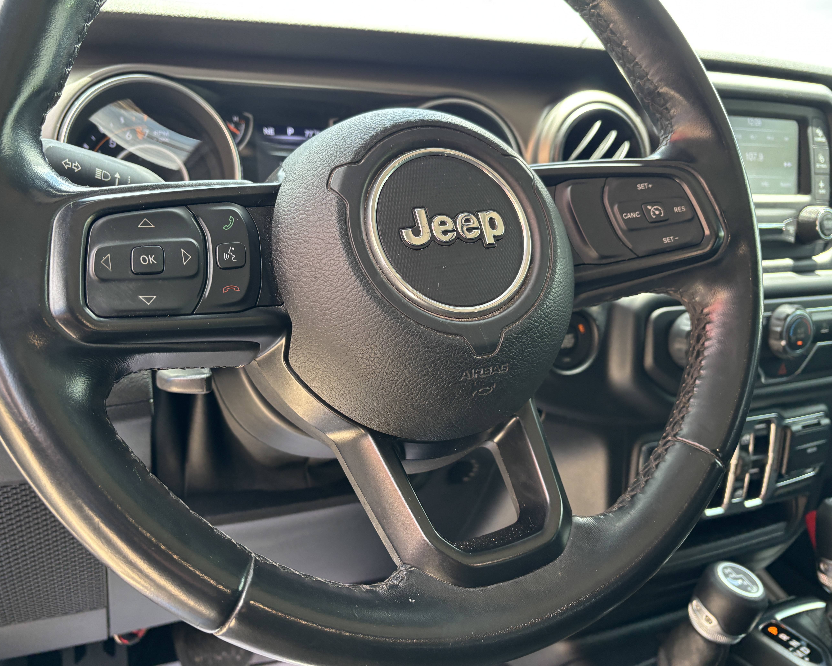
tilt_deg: -13.9
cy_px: 331
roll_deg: -1.5
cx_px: 391
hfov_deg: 62.2
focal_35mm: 28
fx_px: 689
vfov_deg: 51.5
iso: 100
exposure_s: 1/121
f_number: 1.6
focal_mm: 5.96
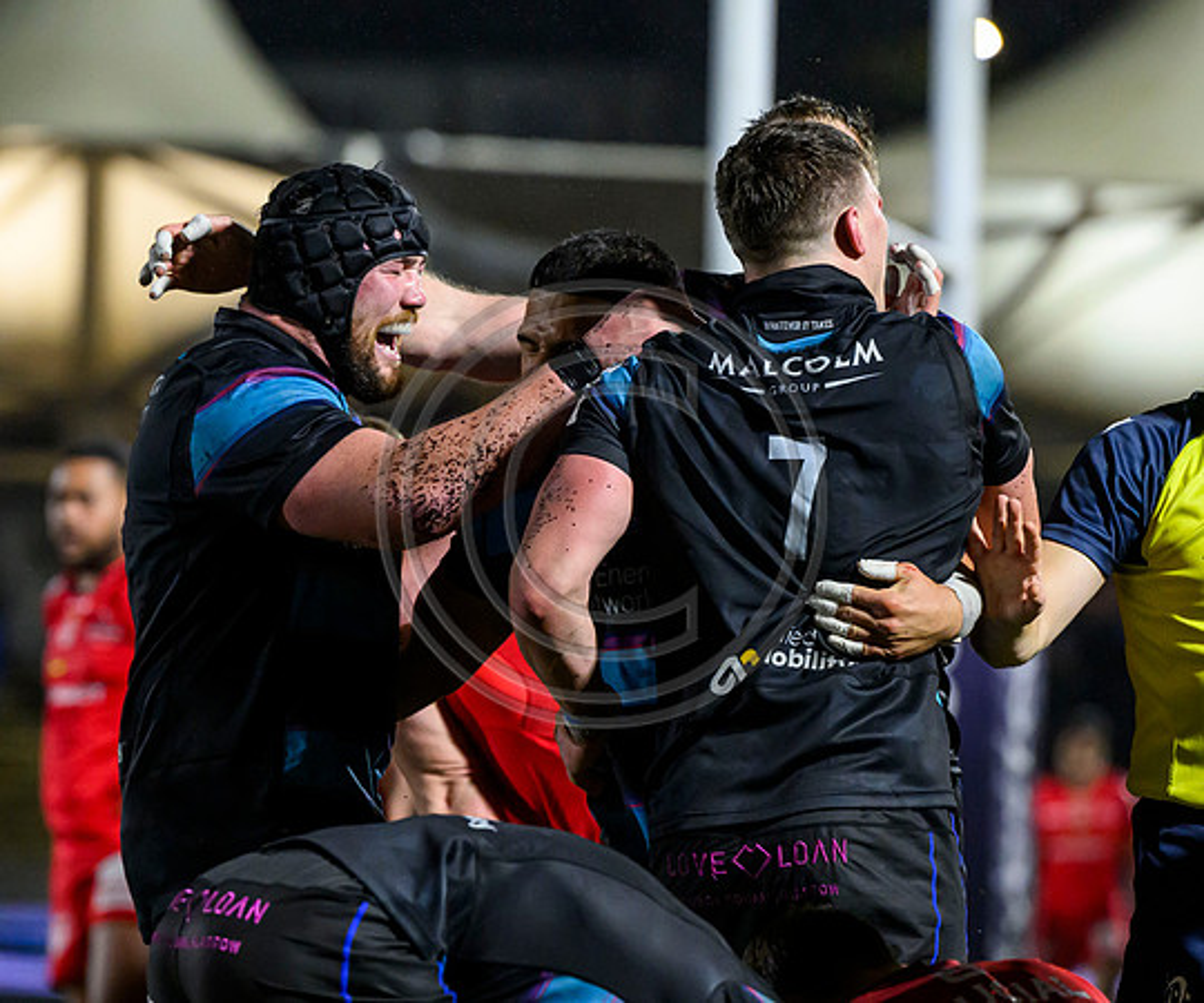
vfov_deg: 4.6
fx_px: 12378
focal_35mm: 342
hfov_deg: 5.6
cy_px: 603
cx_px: 658
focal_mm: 200
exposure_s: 1/1600
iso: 5000
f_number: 3.5
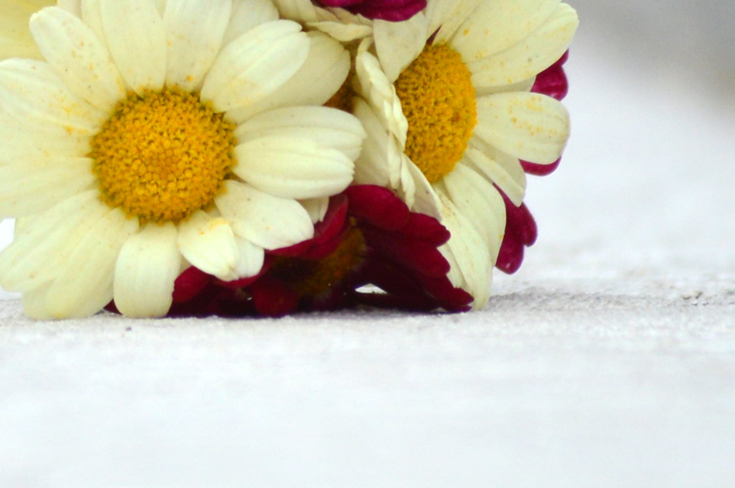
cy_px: -290
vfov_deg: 1.5
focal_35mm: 894
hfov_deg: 2.3
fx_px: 18235
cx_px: -118
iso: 200
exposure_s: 1/640
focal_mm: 145
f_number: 6.3
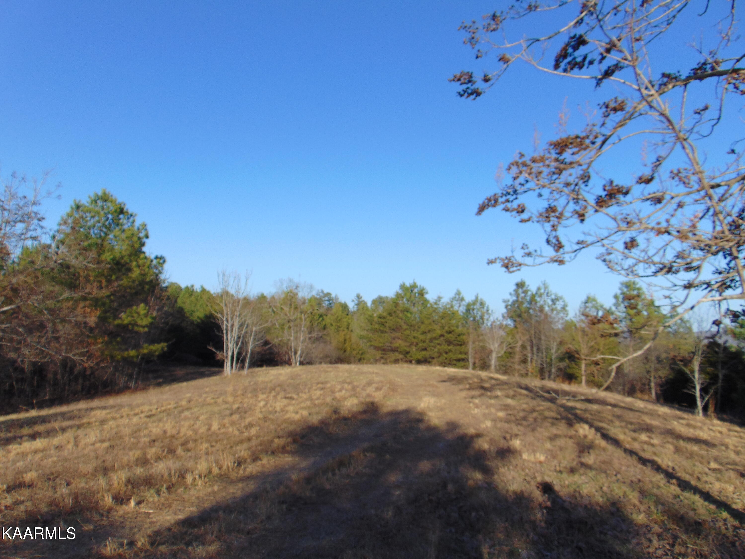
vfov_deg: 54.9
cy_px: 280
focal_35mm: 25
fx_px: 538
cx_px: 372
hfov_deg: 69.4
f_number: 7.7
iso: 80
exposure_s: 1/200
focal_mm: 4.5
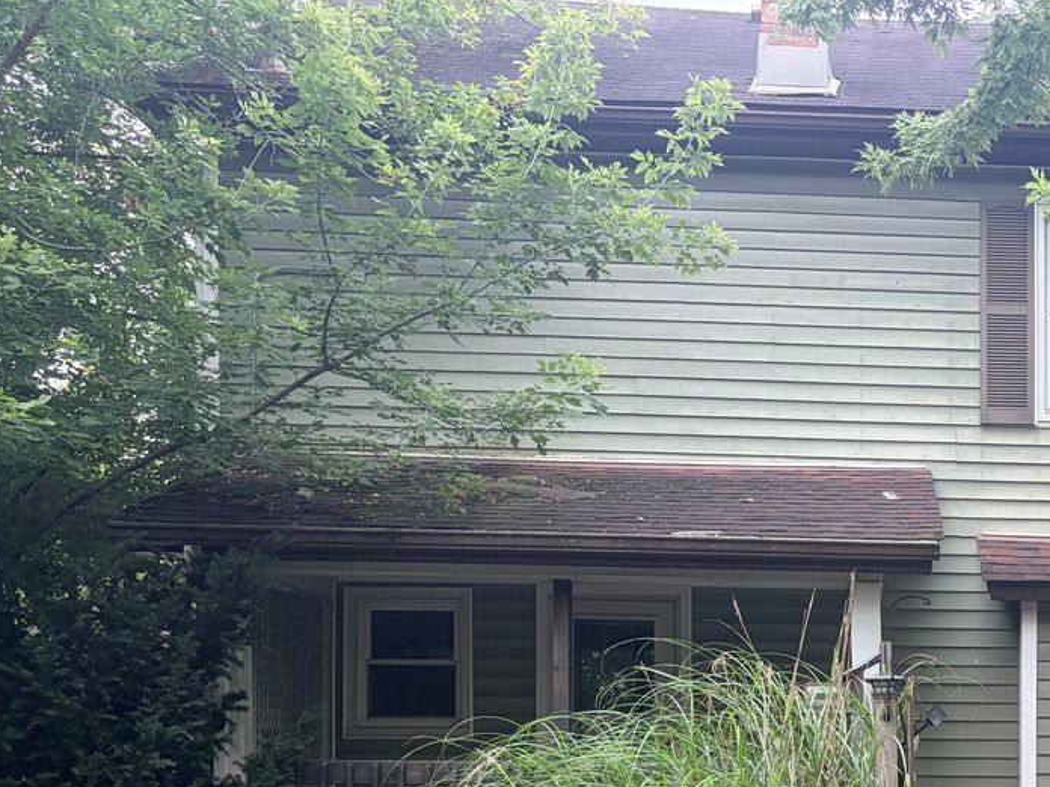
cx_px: 1002
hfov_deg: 32.2
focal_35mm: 56
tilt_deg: +0.9
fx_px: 1699
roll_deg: +0.2
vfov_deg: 24.7
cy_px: 821
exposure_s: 1/397
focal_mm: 5.96
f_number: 1.6
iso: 64
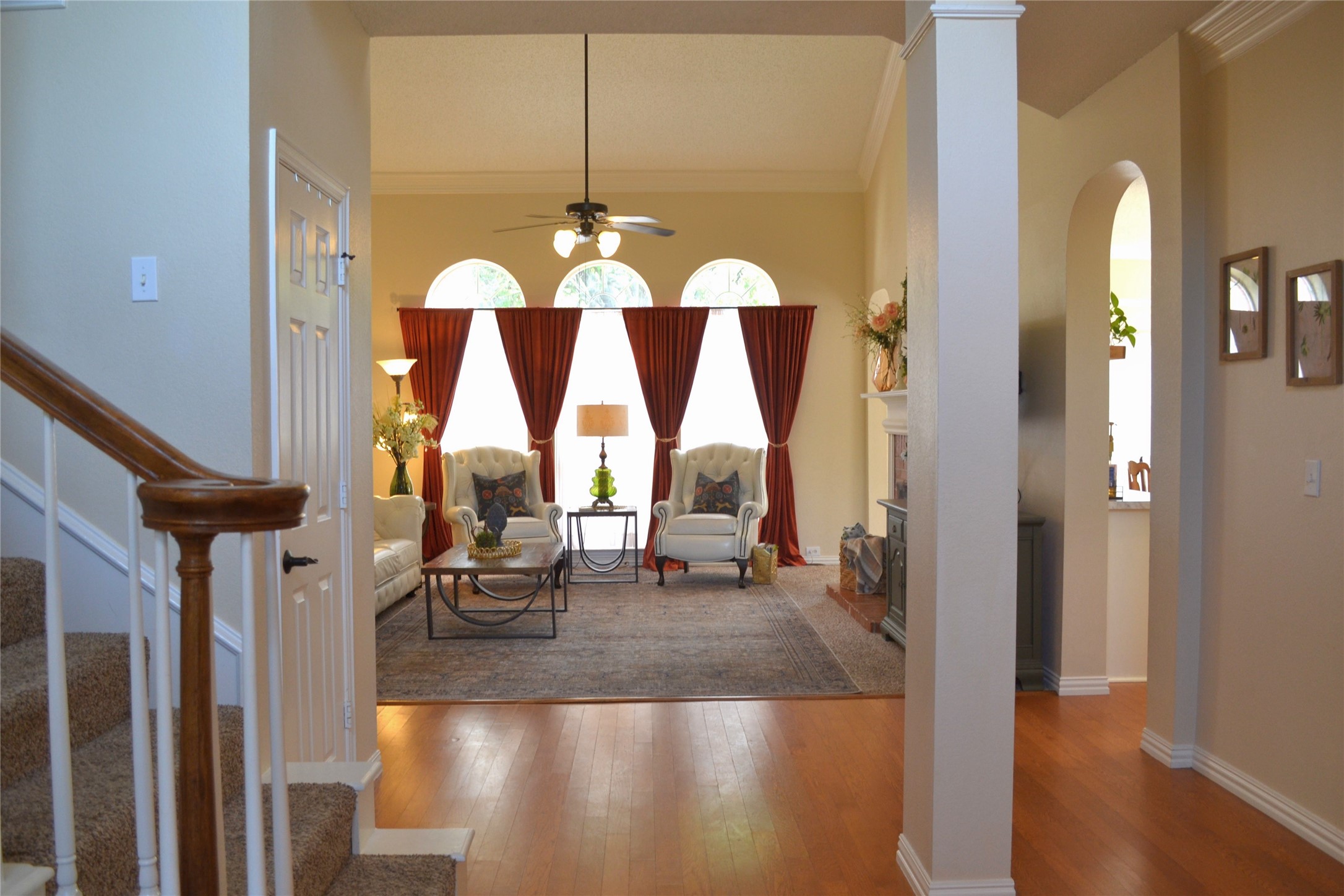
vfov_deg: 47.9
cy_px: 448
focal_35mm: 27
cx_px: 672
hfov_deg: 67.4
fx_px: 1008
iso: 400
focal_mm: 18
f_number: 4.5
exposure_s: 1/80
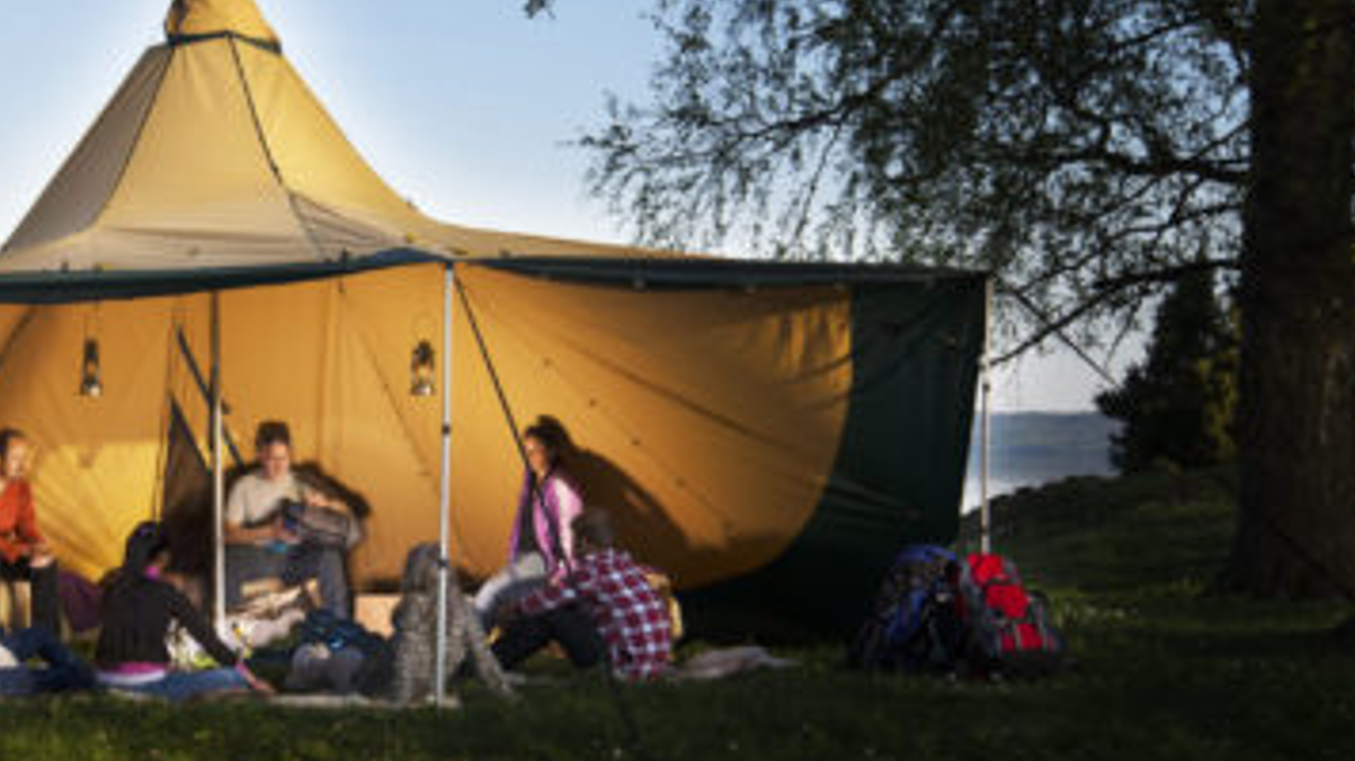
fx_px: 3556
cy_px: 538
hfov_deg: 21.3
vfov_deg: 12.2
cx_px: 301
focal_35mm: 99
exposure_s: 1/125
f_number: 10
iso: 200
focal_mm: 56
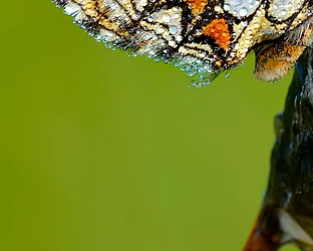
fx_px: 3943
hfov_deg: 4.5
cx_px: 303
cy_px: -5
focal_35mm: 425
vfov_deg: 3.6
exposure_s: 1/50
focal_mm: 105
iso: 100
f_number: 11
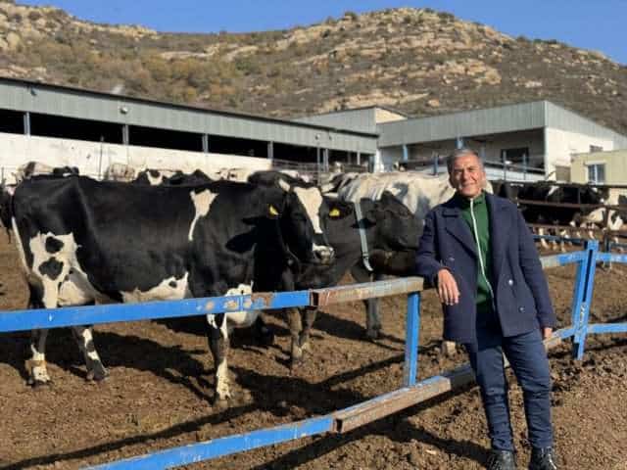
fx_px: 869
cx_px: 314
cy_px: 235
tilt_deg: +1.0
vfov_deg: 30.3
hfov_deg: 39.7
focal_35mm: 48
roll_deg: +2.8
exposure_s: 1/2833
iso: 64
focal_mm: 6.76
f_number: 1.78
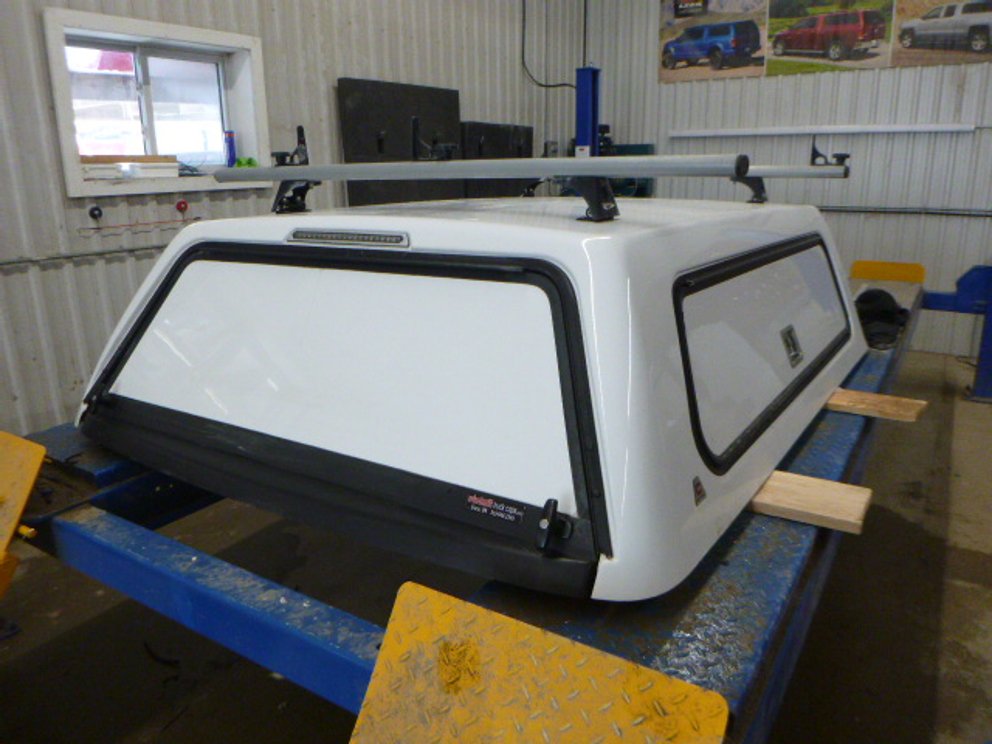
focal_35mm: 25
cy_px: 372
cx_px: 496
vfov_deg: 54.9
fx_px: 716
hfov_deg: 69.4
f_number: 3.9
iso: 320
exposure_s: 1/60
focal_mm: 4.5
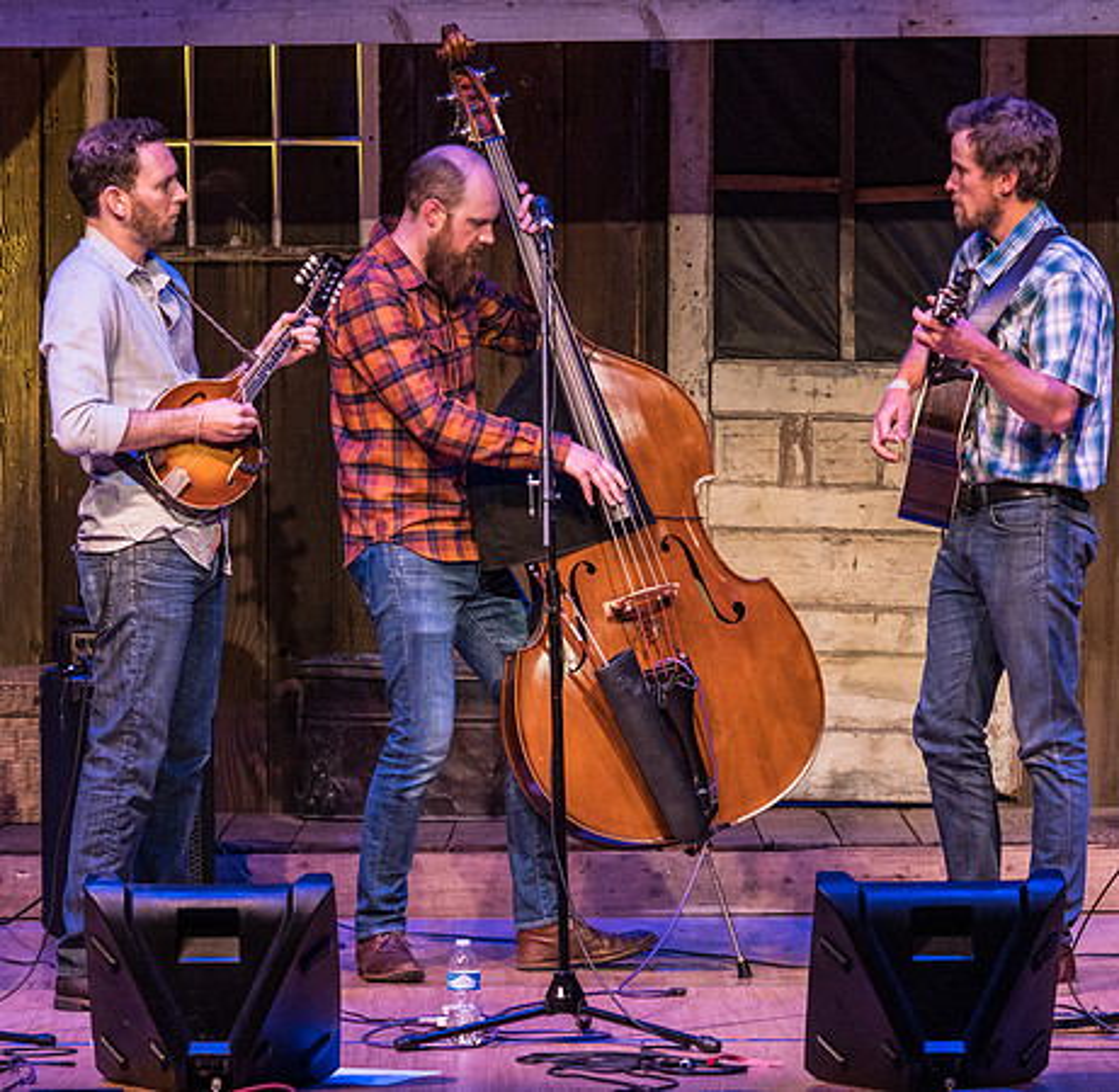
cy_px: 563
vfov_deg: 6.6
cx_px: 565
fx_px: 9510
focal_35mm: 263
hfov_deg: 6.7
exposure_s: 1/125
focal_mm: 95
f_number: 2.8
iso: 800
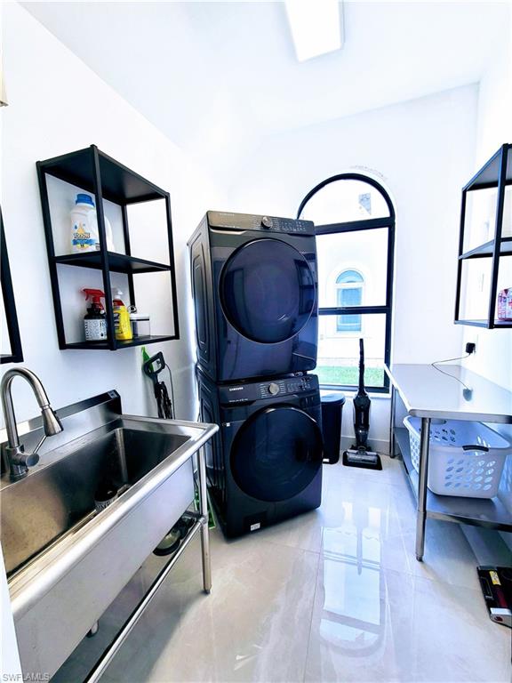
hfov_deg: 89.9
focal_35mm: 13
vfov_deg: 106.2
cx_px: 256
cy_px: 342
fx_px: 256
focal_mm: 2.2
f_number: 2.2
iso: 100
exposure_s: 1/120
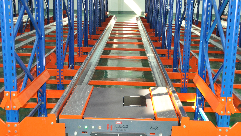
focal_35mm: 63
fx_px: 403
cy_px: 115
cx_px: 141
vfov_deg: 18.9
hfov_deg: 33.3
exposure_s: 1/80
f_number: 3.8
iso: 800
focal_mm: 24
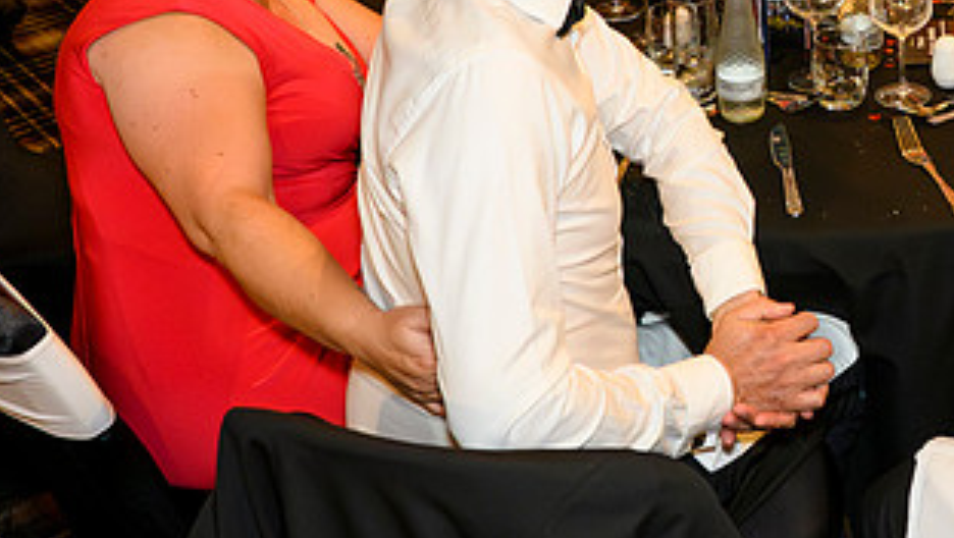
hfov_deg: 33.7
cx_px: 889
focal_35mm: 58
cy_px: -27
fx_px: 1468
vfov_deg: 20.0
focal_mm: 24
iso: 5000
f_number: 5
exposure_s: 1/125
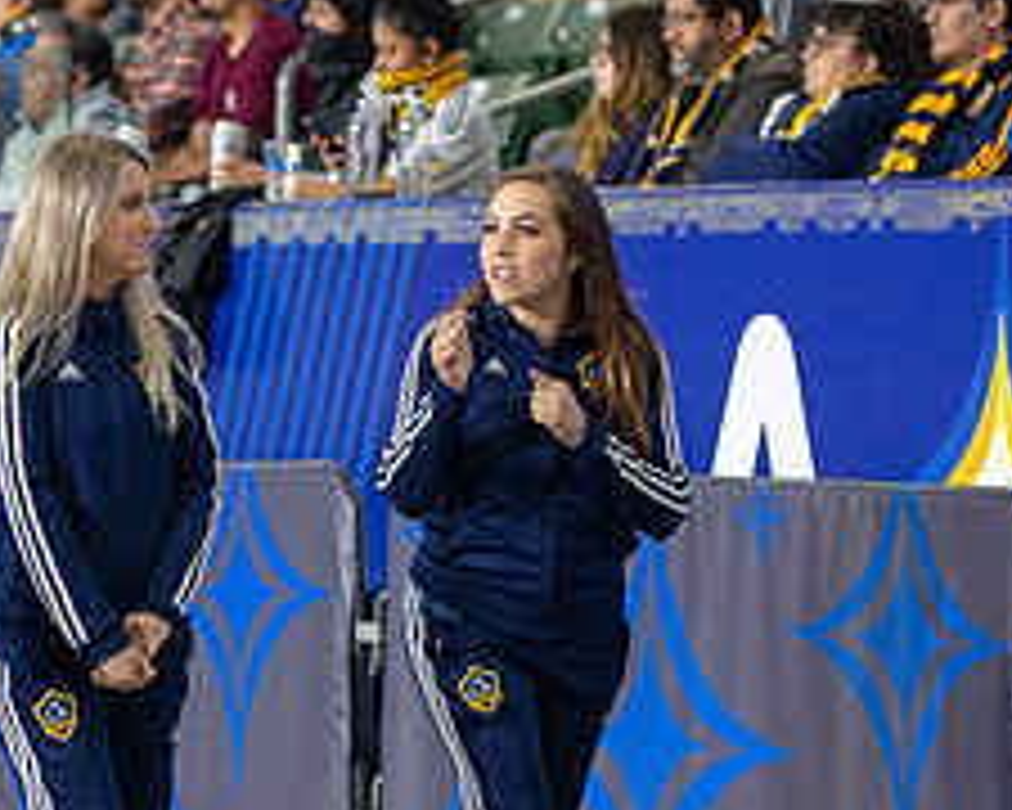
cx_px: 117
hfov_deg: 6.7
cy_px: 538
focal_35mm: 290
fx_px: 8686
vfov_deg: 5.3
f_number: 2.8
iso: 1600
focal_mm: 120
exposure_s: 1/400
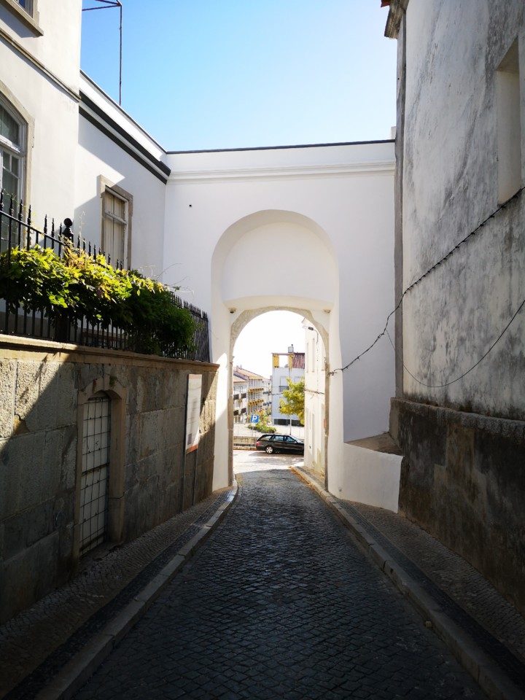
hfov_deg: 51.4
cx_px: 262
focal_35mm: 27
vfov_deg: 65.3
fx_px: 546
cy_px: 350
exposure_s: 1/1252
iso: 50
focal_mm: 3.95
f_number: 1.8
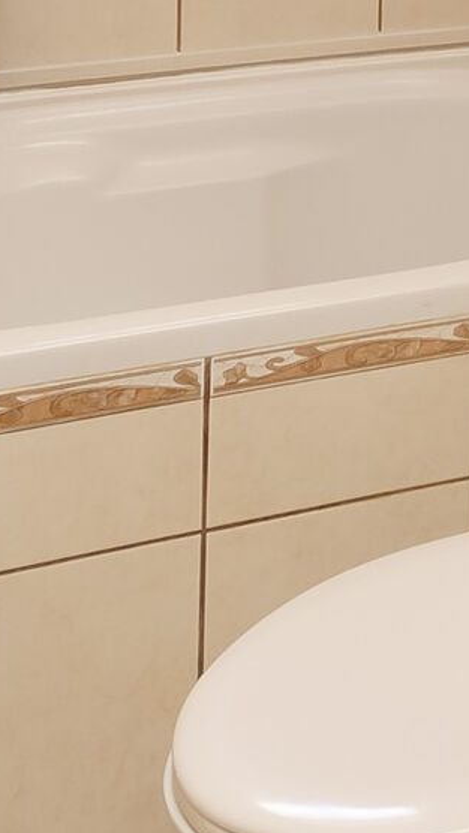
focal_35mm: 79
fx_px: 1746
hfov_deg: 13.1
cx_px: 954
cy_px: -458
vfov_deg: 21.8
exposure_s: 1/60
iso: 640
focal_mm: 10
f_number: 4
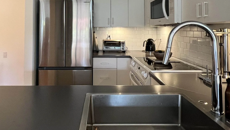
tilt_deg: +1.3
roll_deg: +0.4
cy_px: 26
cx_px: 99
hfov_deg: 73.7
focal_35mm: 25
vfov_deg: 43.9
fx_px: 152
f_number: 1.8
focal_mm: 1.57
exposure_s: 1/60
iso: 250
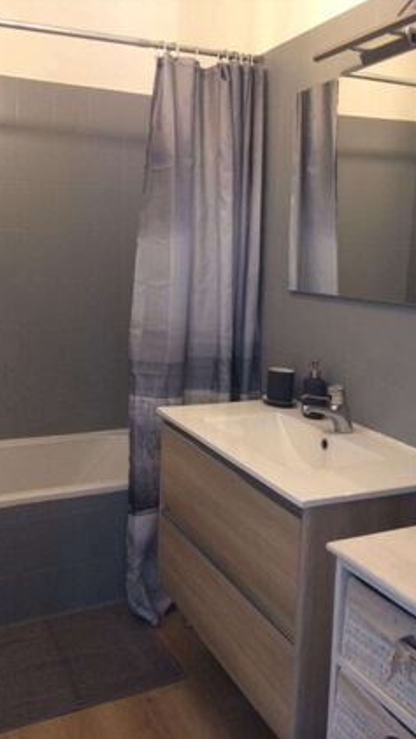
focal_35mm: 32
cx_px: 198
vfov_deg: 61.0
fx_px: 627
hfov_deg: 36.7
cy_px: 371
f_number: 2.2
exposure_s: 1/33
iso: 250
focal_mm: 4.15
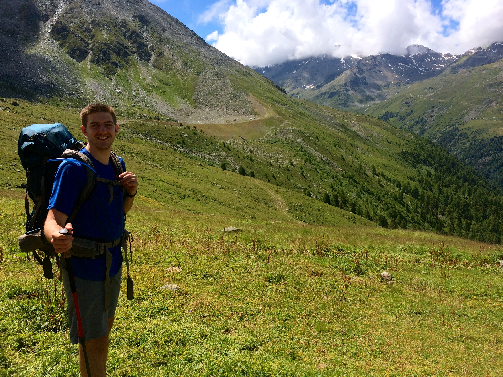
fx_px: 436
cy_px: 188
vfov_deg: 46.8
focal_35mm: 30
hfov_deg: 60.0
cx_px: 252
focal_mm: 4.12
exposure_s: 1/1866
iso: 32
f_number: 2.2
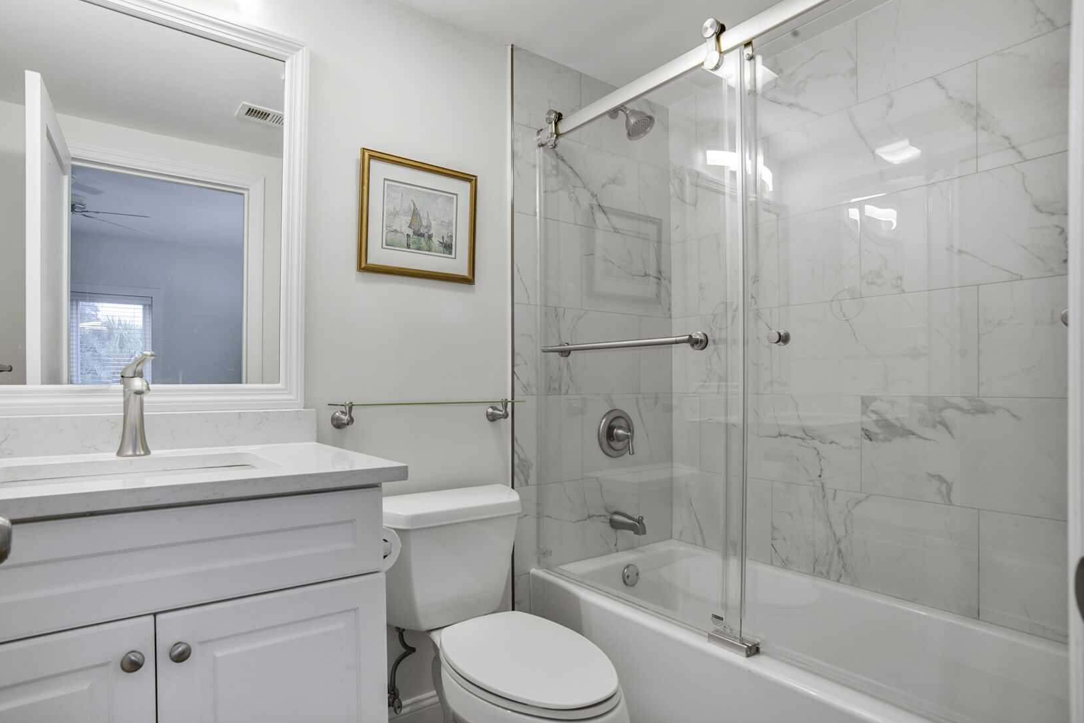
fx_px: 572
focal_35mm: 19
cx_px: 515
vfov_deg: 64.5
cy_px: 376
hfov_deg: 86.8
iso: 400
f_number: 11
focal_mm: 18
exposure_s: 1/8
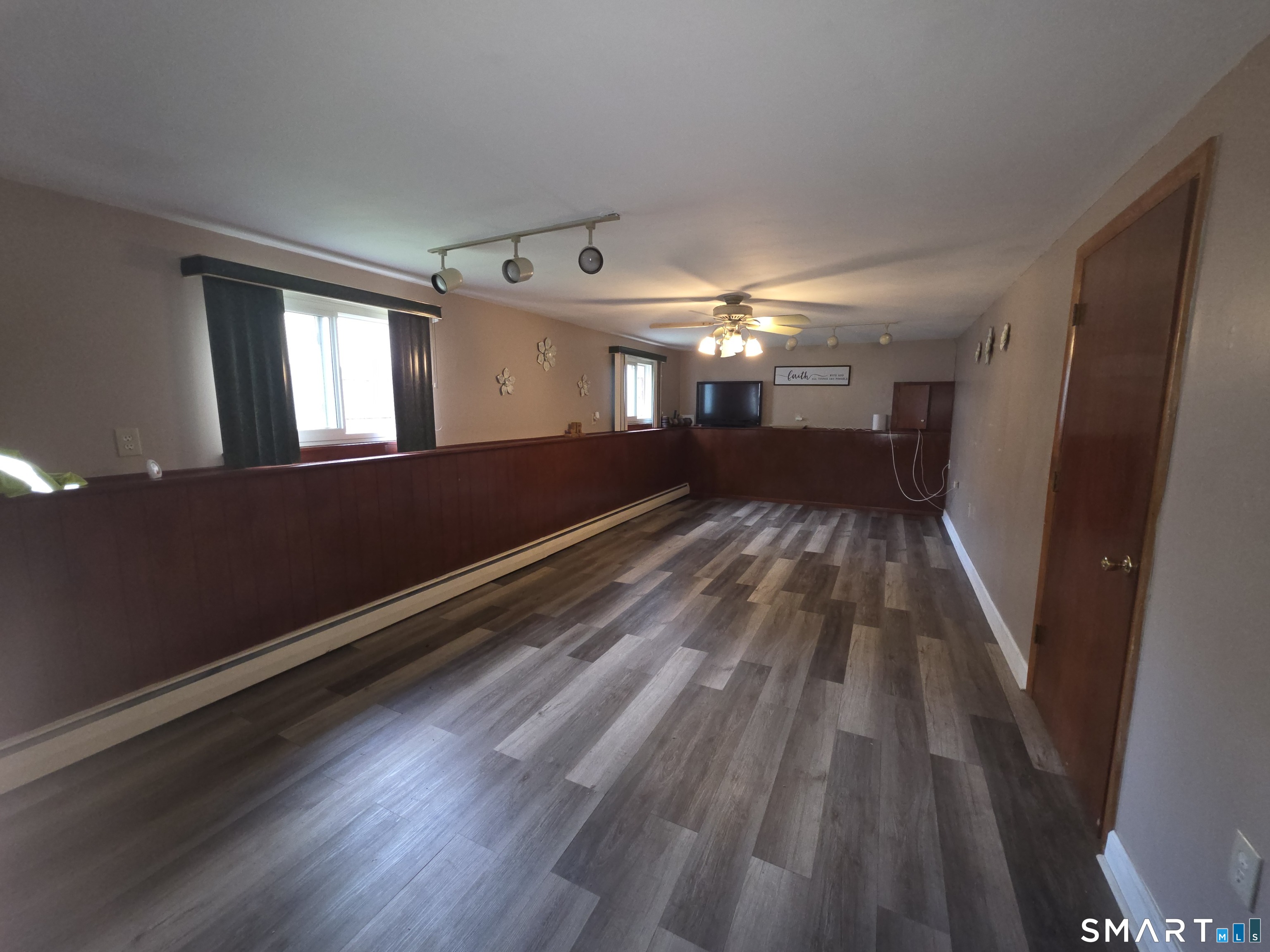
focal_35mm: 13
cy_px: 476
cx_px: 635
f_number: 1.9
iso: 200
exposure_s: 1/30
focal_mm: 2.2
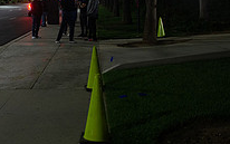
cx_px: 45
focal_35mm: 69
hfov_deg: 29.1
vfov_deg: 18.4
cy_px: -4
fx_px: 433
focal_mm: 24
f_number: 2.8
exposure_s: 1/40
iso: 1100
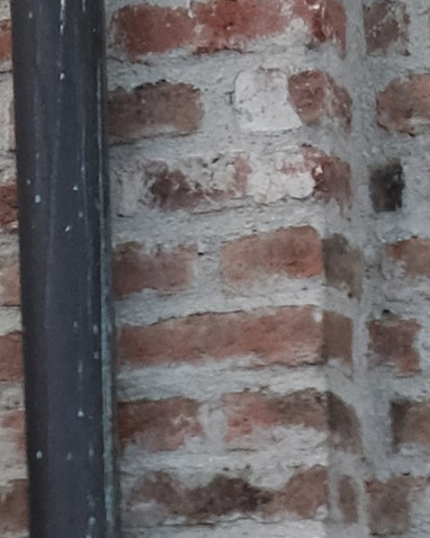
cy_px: 2160
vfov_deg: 4.4
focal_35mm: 400
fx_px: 6367
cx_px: 306
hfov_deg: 3.9
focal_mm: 35
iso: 800
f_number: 2
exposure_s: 1/4000
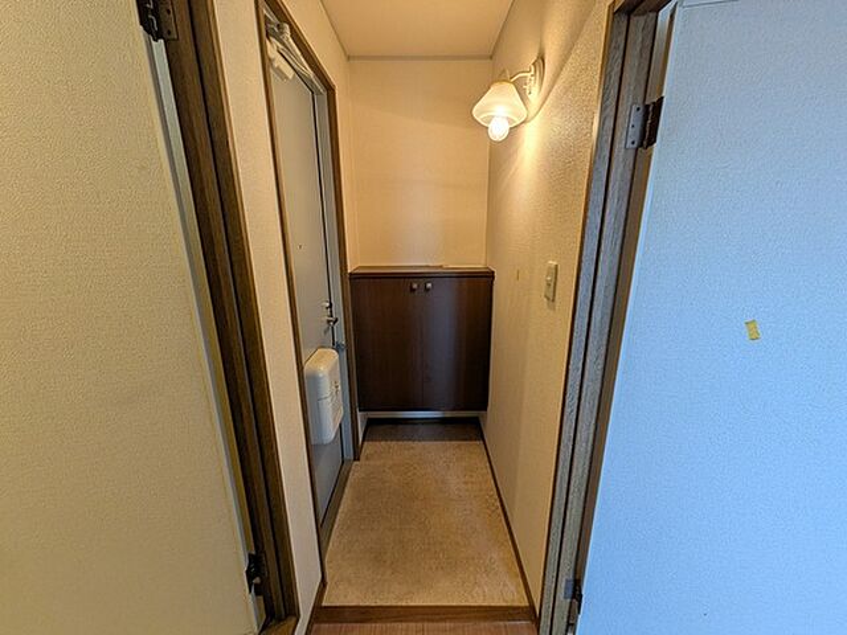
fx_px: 343
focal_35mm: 14
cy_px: 318
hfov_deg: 102.1
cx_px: 424
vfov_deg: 85.7
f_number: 2.2
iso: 58
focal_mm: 1.85
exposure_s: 1/120
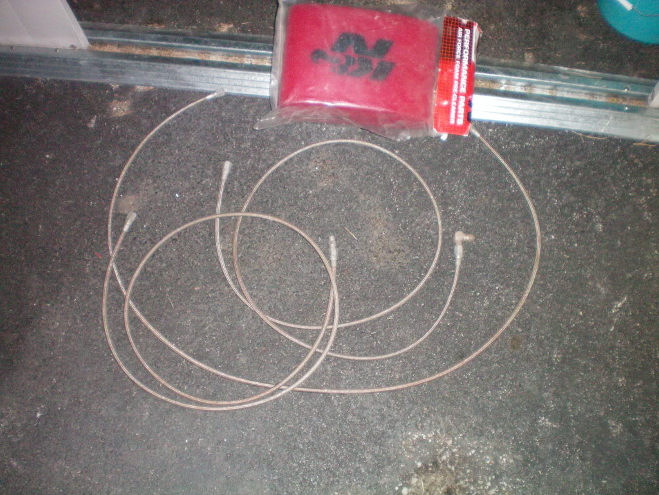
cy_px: 248
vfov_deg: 37.7
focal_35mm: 38
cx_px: 330
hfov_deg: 49.0
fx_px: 723
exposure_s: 1/60
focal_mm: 6.3
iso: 400
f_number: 3.1
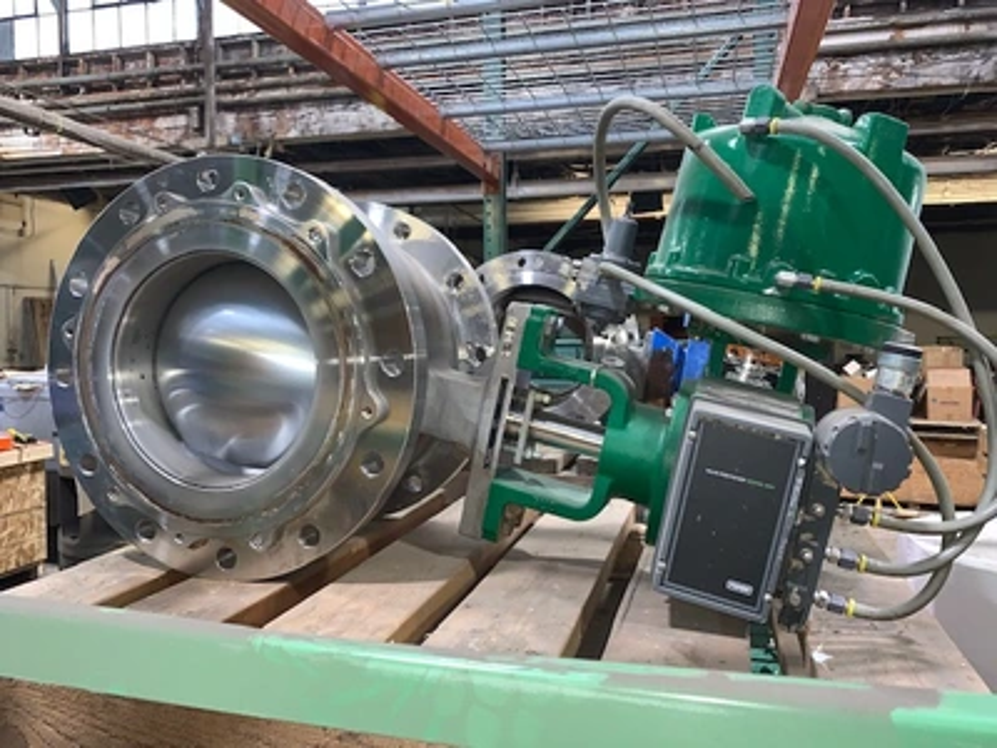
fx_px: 749
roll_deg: +0.2
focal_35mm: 26
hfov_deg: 67.3
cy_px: 374
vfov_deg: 53.1
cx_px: 498
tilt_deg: -1.2
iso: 80
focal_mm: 4.25
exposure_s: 1/17
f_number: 1.8
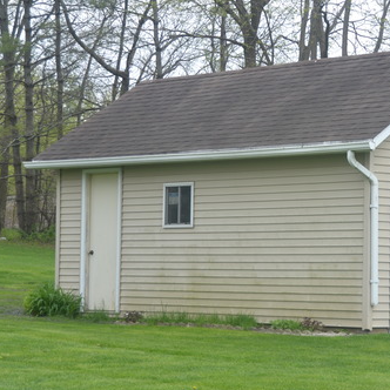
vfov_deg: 14.8
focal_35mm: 118
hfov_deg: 14.7
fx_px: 1504
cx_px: 295
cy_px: 194
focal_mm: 48
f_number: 6.3
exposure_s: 1/160
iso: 100
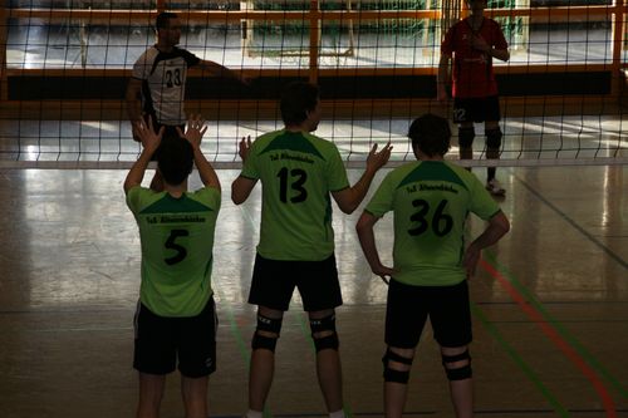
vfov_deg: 8.7
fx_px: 2746
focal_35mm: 158
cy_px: 209
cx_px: 314
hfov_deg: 13.0
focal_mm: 105
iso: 640
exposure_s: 1/200
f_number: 5.6
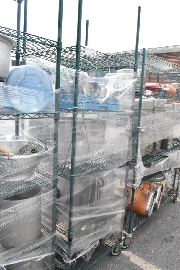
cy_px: 135
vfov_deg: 67.4
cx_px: 90
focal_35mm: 27
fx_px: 202
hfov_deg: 47.9
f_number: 18
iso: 6400
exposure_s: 1/1250
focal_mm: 18
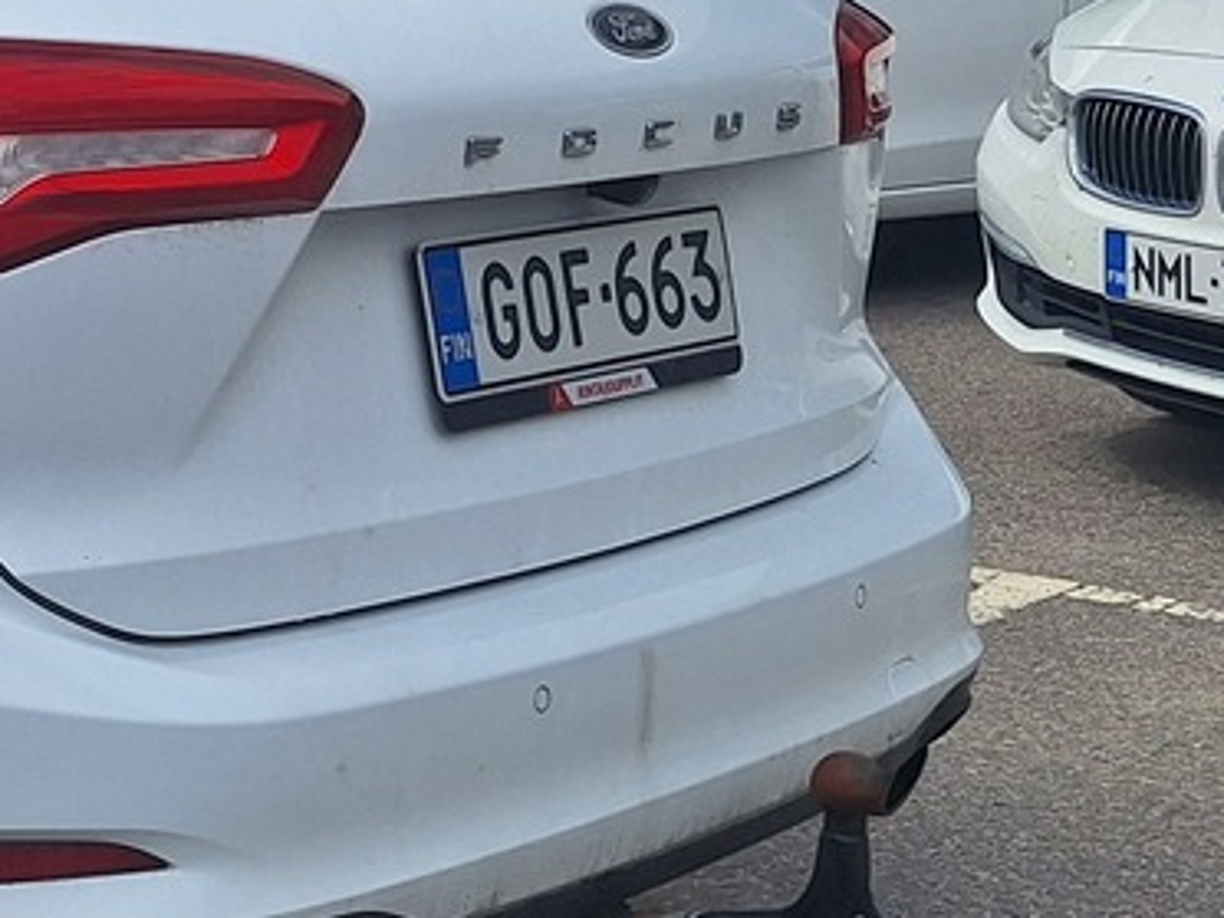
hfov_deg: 19.6
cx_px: -526
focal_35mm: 89
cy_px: 273
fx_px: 3147
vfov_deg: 16.5
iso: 40
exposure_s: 1/3571
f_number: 1.8
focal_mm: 5.54
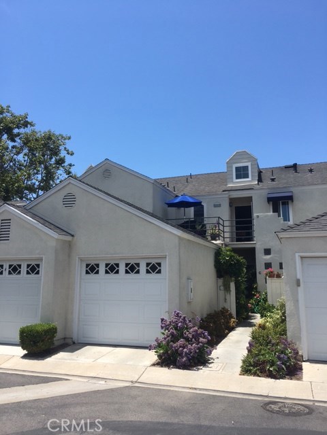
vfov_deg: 61.7
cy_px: 218
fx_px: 365
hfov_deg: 48.2
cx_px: 164
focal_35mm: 29
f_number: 2.2
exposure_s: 1/1672
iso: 25
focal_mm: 4.15
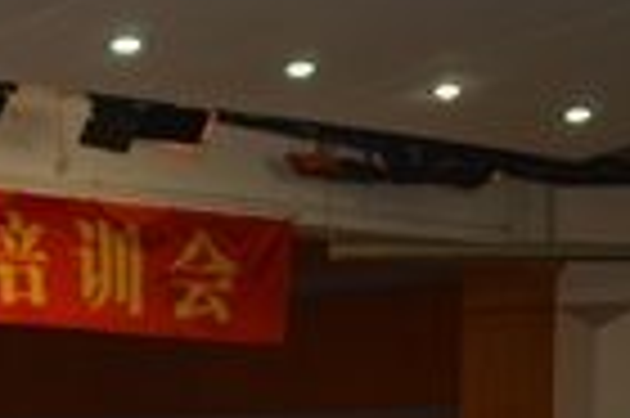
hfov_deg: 12.9
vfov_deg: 8.8
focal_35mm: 150
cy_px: 717
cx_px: -356
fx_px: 2622
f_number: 3.5
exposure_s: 1/60
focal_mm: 28
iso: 100
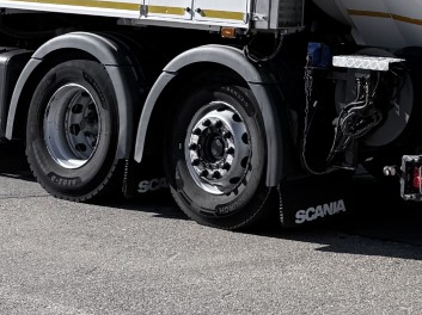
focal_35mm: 98
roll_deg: -3.5
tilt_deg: +5.9
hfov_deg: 19.4
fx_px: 1193
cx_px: 440
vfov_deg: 14.1
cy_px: -153
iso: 80
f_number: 1.78
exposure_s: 1/4405
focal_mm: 6.76
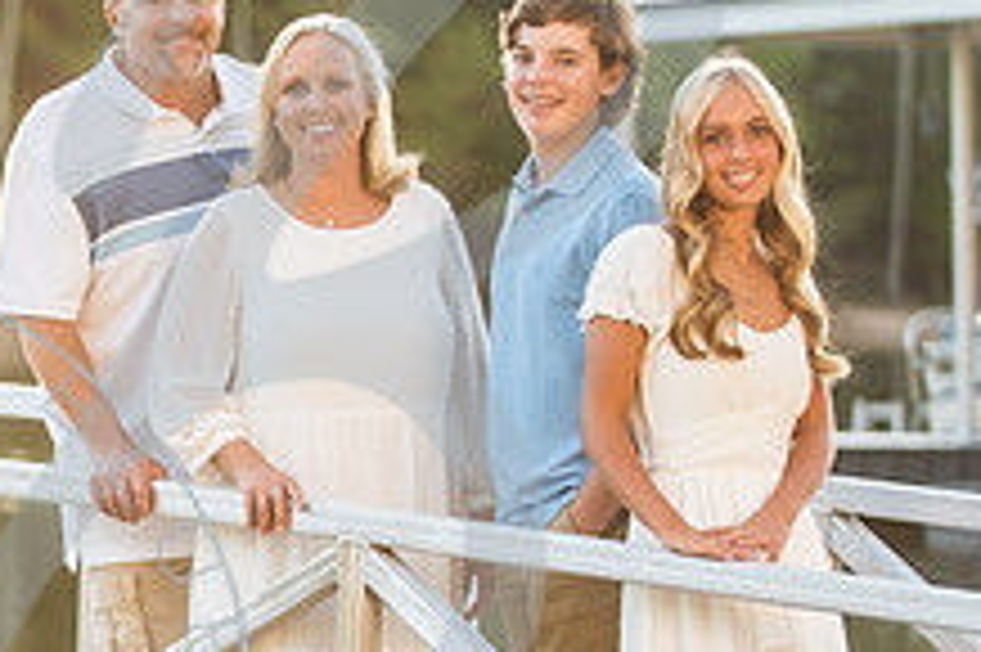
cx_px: -29
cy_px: 351
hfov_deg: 8.0
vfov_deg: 5.4
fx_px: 6943
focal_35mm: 255
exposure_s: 1/1000
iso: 200
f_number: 2.8
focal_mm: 90
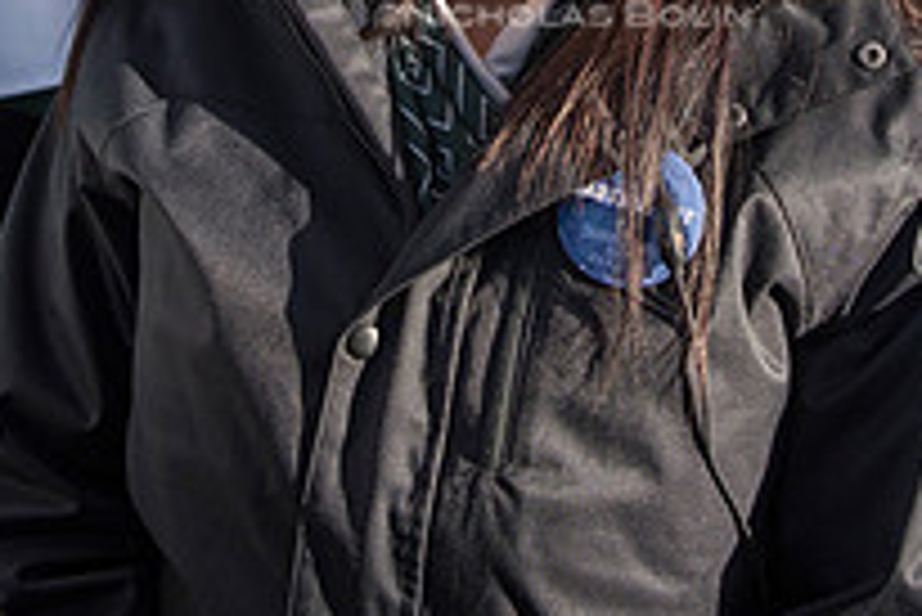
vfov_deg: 18.6
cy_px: -187
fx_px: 1743
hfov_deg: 29.5
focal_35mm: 68
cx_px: 562
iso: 320
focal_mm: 24
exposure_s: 1/1250
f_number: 4
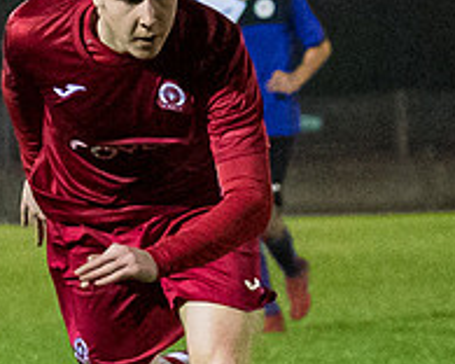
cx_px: 127
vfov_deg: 3.0
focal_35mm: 520
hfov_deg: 3.7
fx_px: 7002
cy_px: 266
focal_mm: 70
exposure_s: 1/1000
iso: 6400
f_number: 2.8
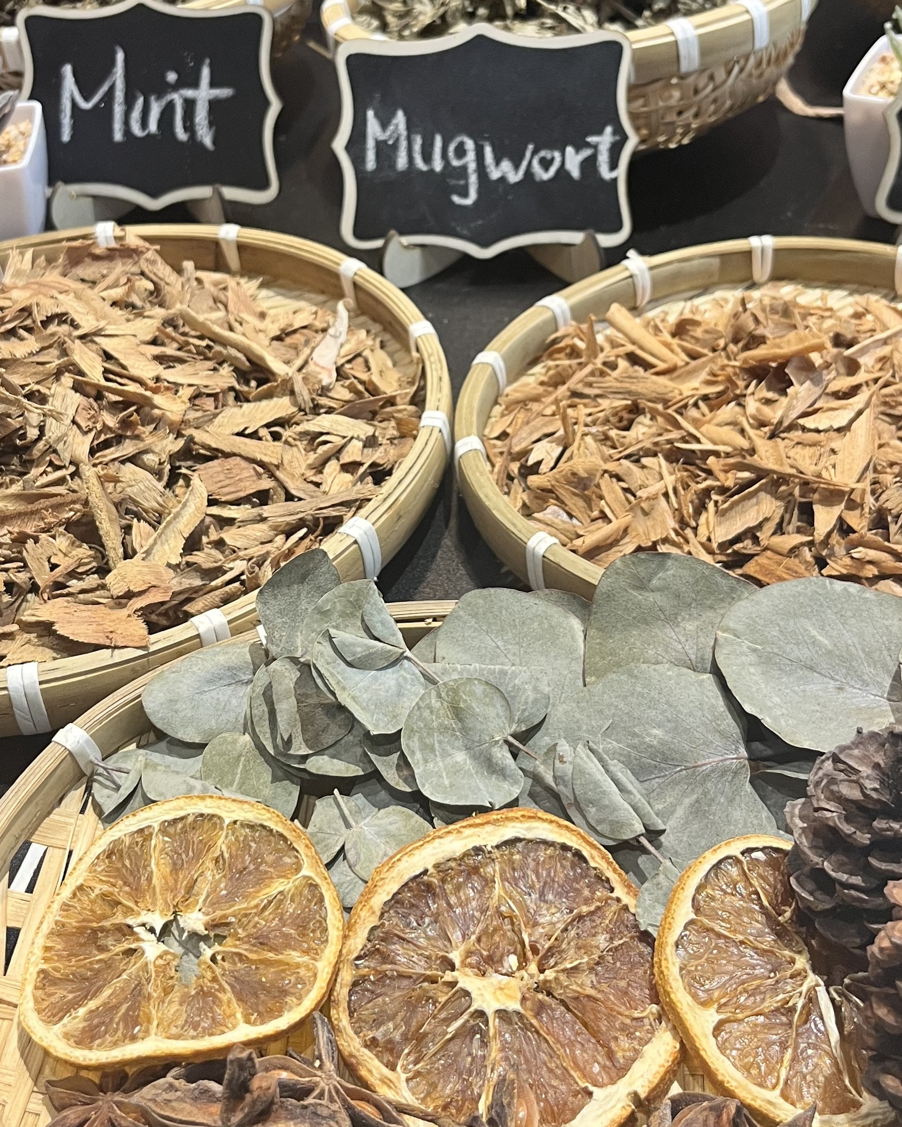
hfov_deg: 33.4
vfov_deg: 40.8
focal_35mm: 45
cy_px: 410
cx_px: 424
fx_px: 1502
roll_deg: +5.4
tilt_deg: -34.2
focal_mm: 5.1
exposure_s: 1/50
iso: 100
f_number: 1.6
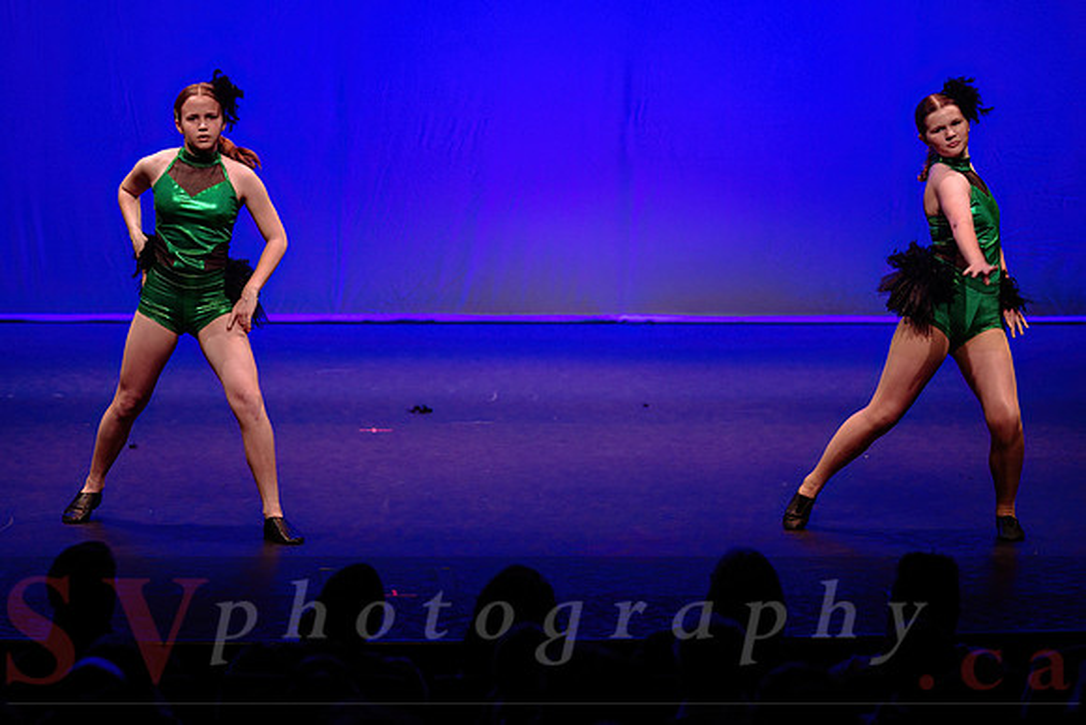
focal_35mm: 147
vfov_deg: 9.3
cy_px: 266
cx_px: 543
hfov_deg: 14.0
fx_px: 4438
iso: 1250
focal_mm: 112
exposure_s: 1/400
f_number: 2.8
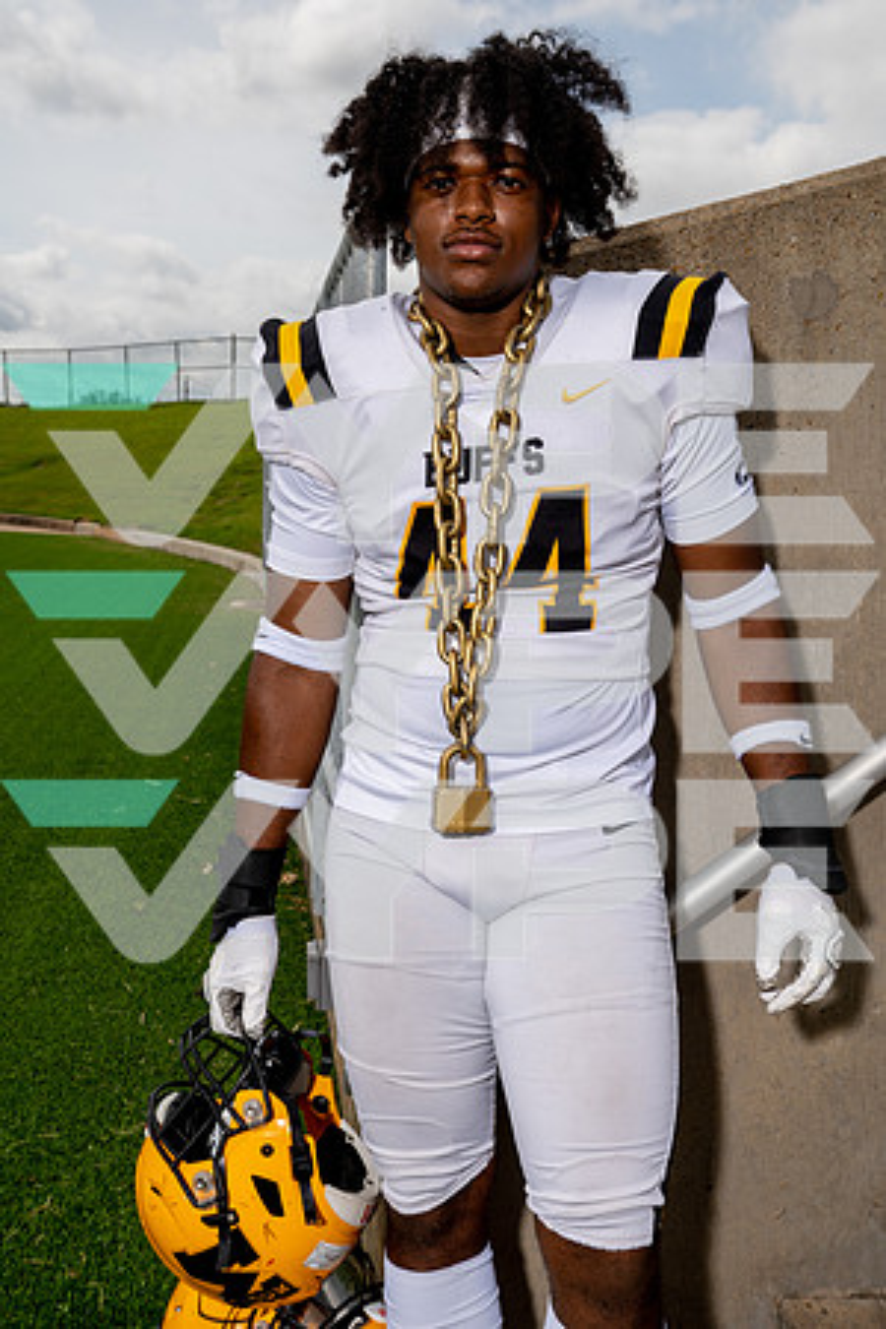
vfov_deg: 50.7
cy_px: 664
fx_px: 1403
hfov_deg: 35.1
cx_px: 443
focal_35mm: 38
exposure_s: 1/250
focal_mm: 38
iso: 100
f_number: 9
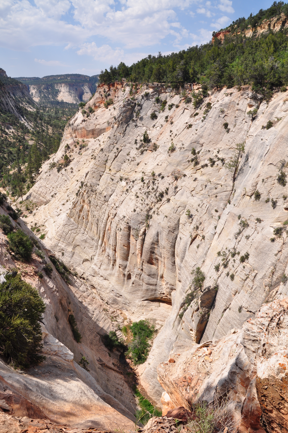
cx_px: 144
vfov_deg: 67.4
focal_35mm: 27
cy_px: 216
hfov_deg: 47.8
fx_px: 325
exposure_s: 1/320
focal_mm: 18
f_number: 10
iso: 200
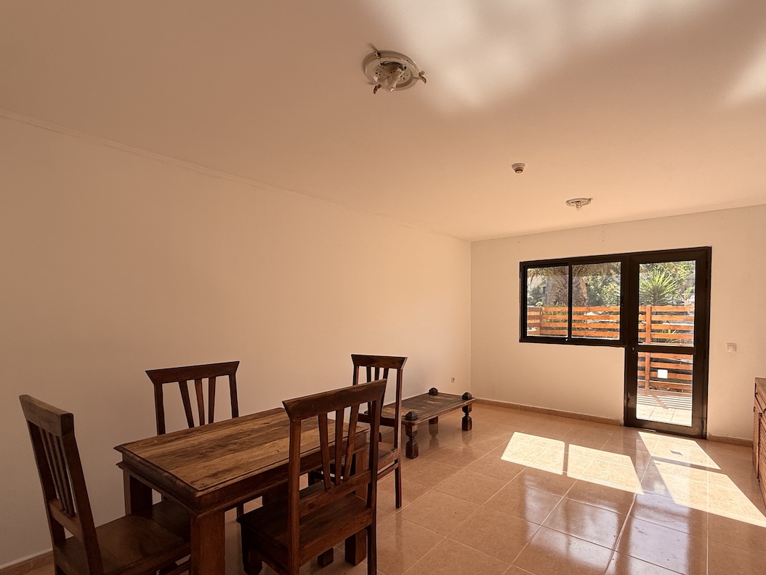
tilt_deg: -1.9
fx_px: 376
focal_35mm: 17
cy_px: 327
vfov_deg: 74.4
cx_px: 456
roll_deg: +0.2
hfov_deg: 89.9
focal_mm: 2.22
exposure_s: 1/490
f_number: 2.2
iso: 64
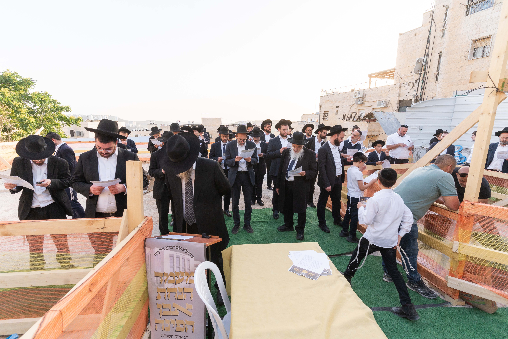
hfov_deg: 93.3
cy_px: 170
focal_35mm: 17
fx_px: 240
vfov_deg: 70.4
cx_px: 254
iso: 400
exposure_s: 1/400
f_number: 6.3
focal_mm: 17
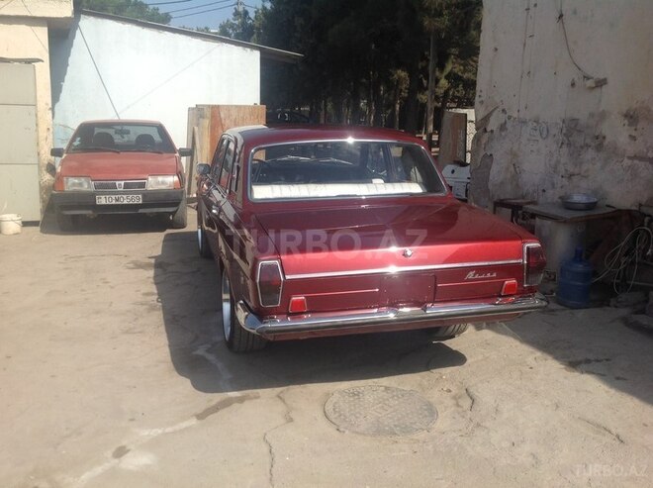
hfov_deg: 52.7
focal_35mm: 35
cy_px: 244
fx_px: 659
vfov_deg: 40.6
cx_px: 326
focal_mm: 4.28
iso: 50
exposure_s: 1/2326
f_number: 2.4
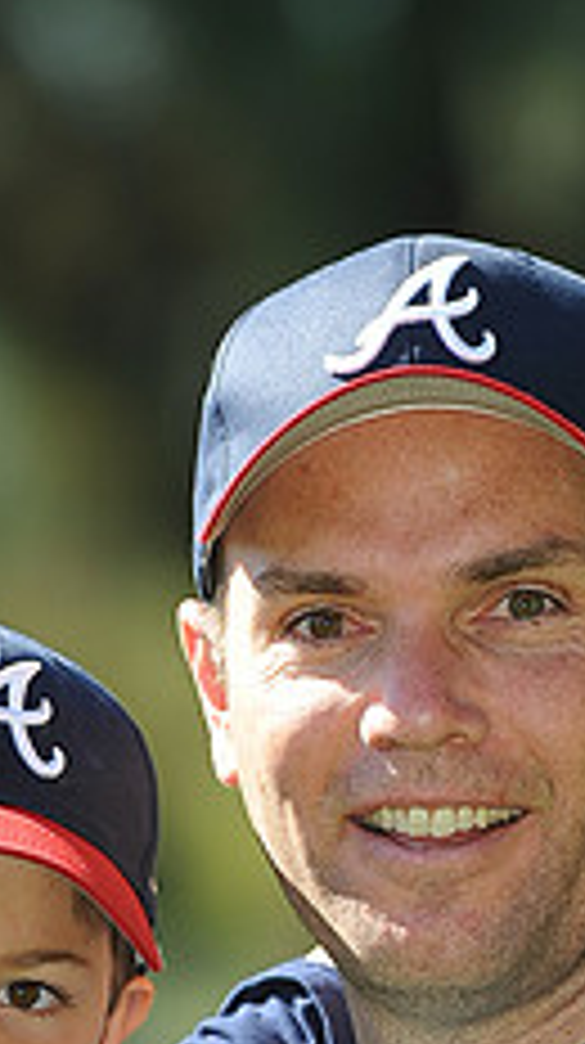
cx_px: 162
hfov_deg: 2.3
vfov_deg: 4.1
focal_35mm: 524
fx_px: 14492
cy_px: 1138
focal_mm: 200
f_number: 4.5
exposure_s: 1/640
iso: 200
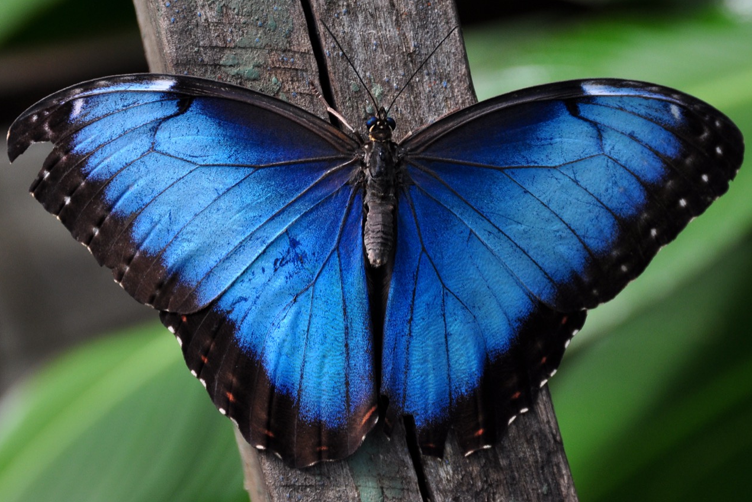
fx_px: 3311
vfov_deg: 8.7
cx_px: 376
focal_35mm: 159
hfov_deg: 13.0
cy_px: 251
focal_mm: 105
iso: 400
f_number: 8
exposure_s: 1/160
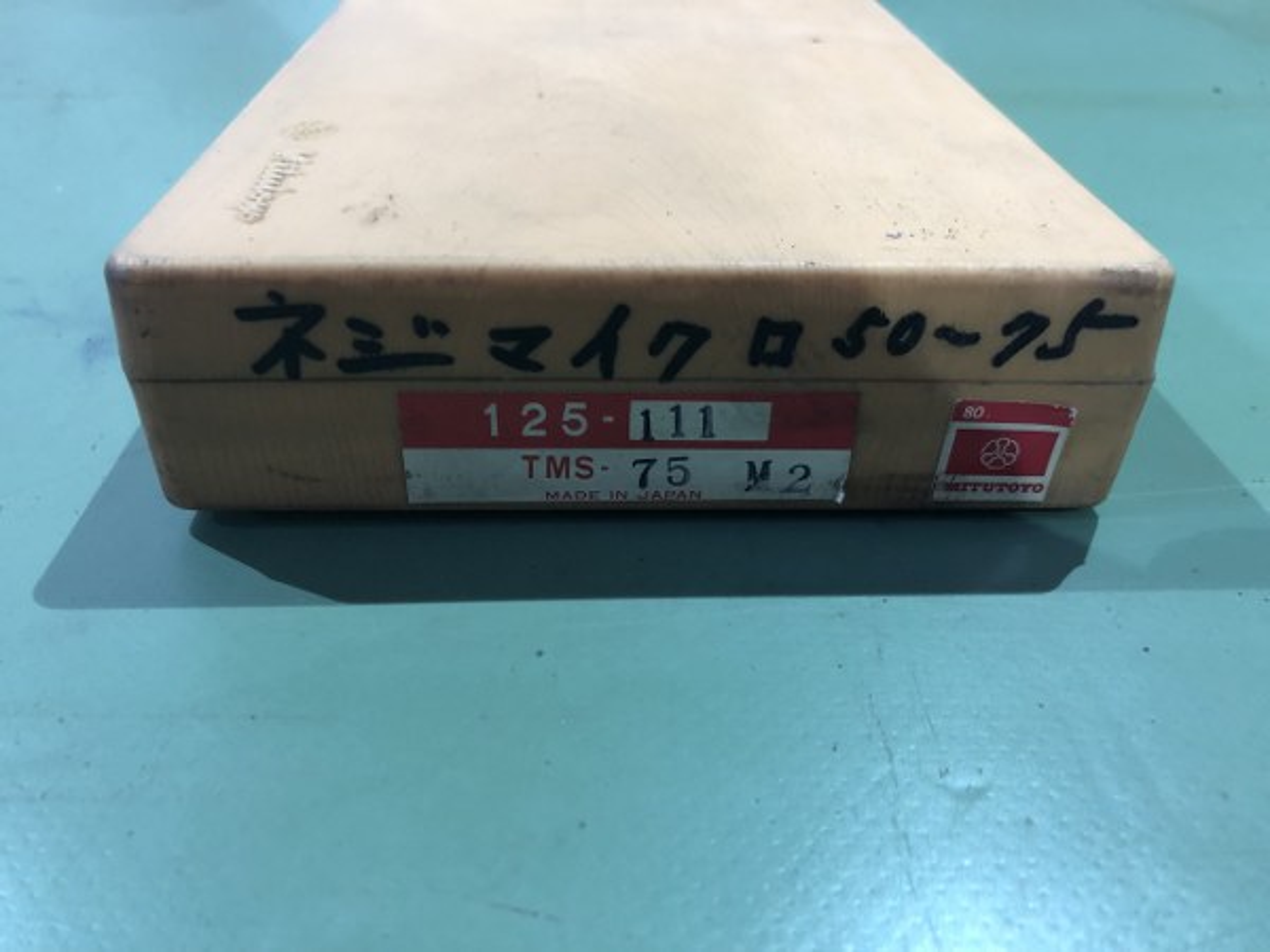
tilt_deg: -33.6
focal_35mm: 28
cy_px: 476
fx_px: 1027
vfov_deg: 49.7
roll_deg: +0.1
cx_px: 635
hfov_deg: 63.4
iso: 64
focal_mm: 3.99
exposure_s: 1/15
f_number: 1.8
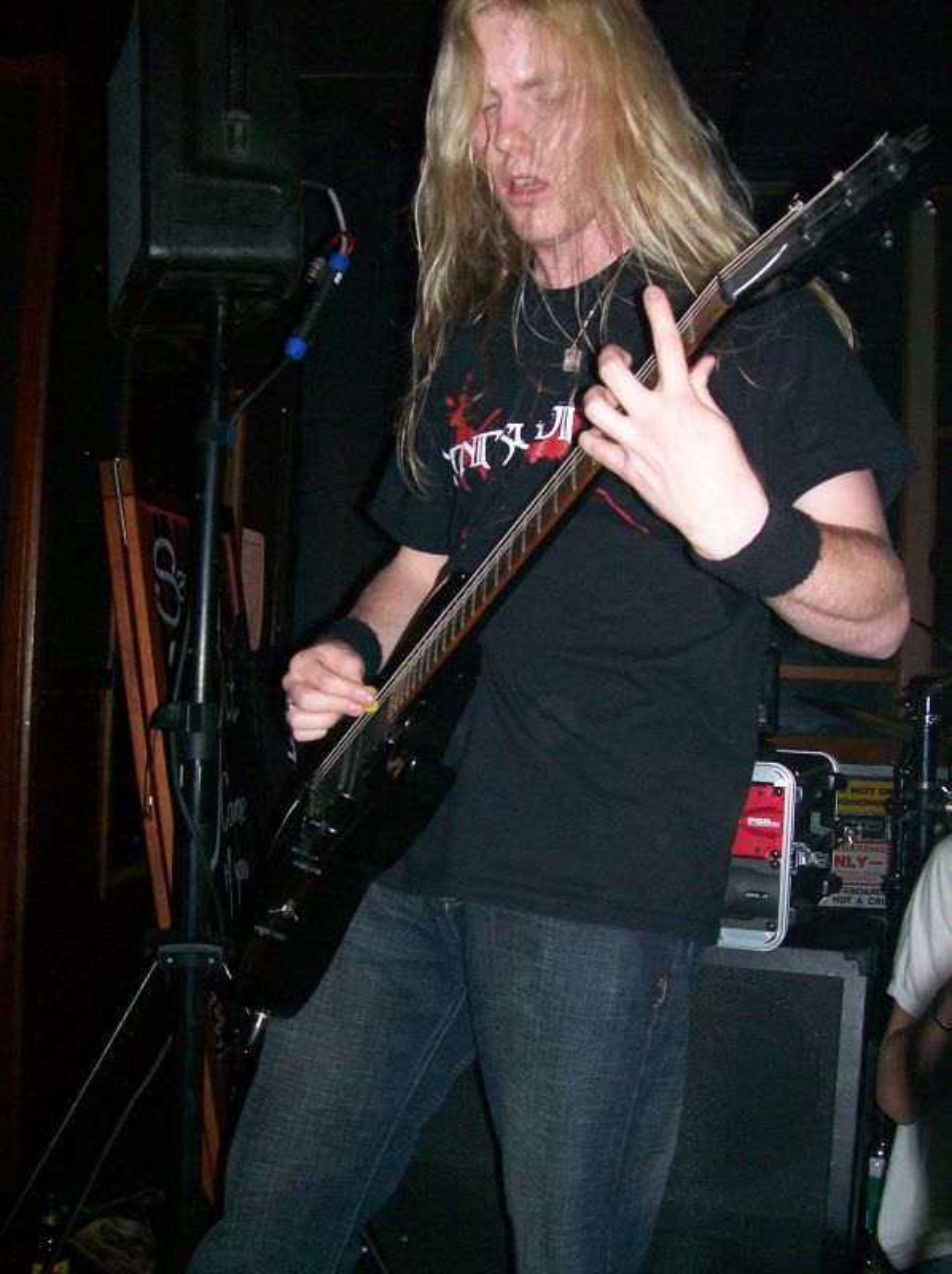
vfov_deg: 51.4
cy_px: 637
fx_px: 1323
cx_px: 476
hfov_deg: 39.6
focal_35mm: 36
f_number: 2.7
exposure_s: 1/64
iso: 140
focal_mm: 6
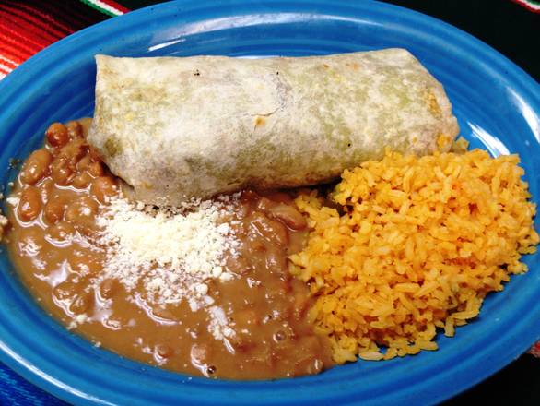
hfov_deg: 52.6
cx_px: 270
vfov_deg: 40.7
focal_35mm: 35
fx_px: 546
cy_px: 203
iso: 64
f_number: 2.4
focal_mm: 4.28
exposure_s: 1/20
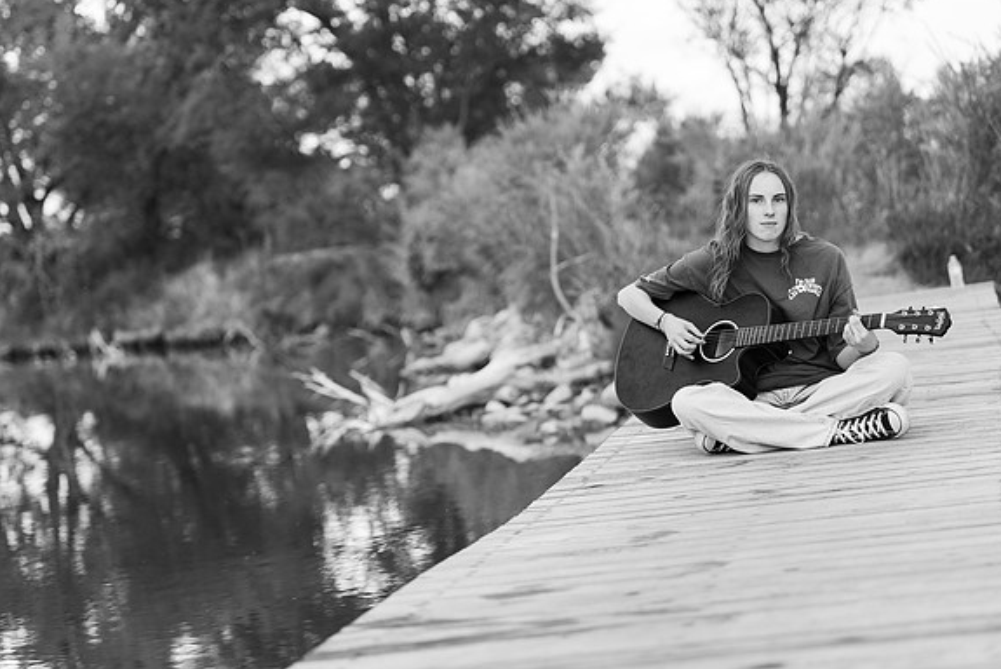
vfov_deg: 13.6
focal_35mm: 101
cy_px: 313
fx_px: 2810
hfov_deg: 20.2
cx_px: 500
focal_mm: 89
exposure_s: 1/160
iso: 800
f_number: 2.8
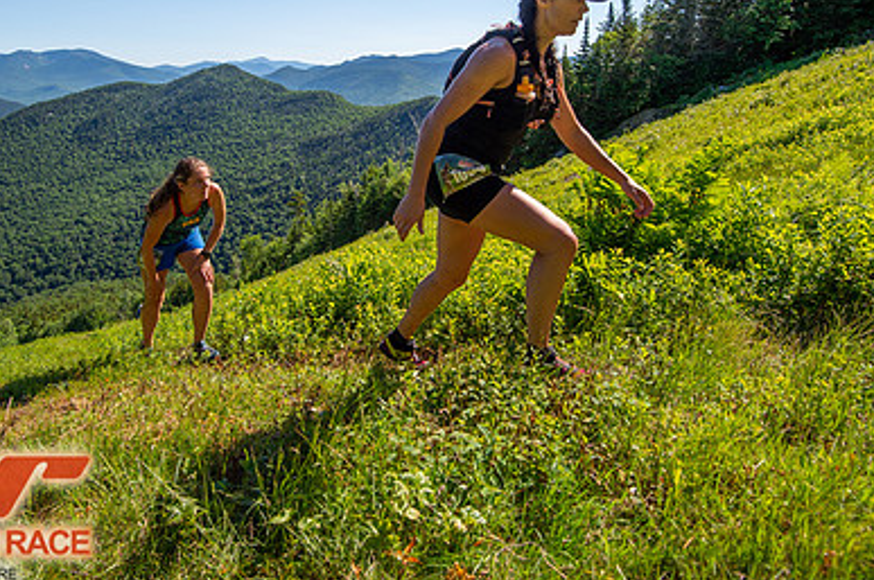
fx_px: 582
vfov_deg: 51.6
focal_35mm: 24
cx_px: 364
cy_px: 176
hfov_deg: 73.3
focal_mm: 16
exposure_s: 1/640
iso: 100
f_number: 5
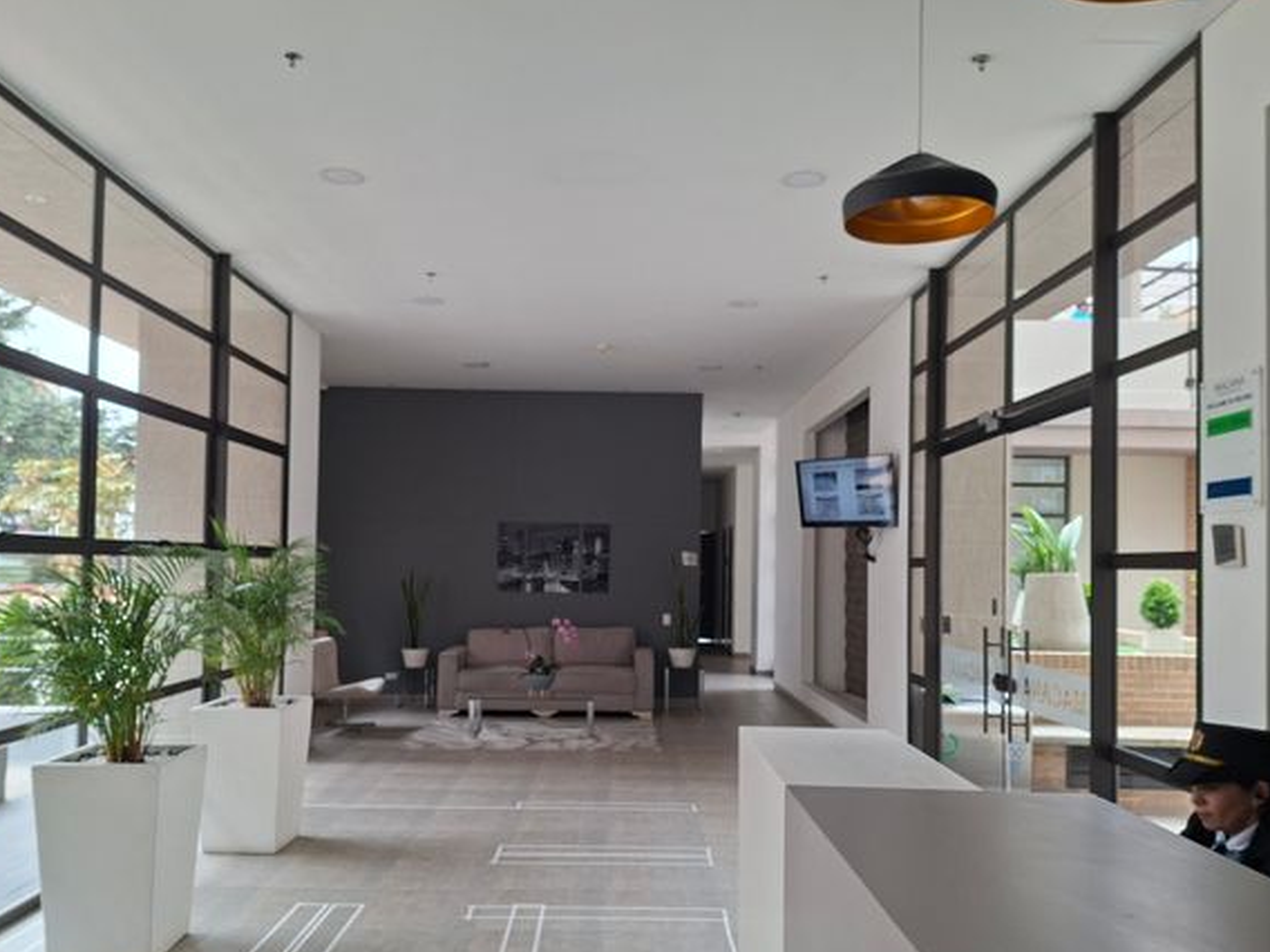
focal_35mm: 27
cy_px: 534
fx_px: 991
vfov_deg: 51.2
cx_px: 609
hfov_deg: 65.3
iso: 50
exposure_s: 1/132
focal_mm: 5.54
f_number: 1.8
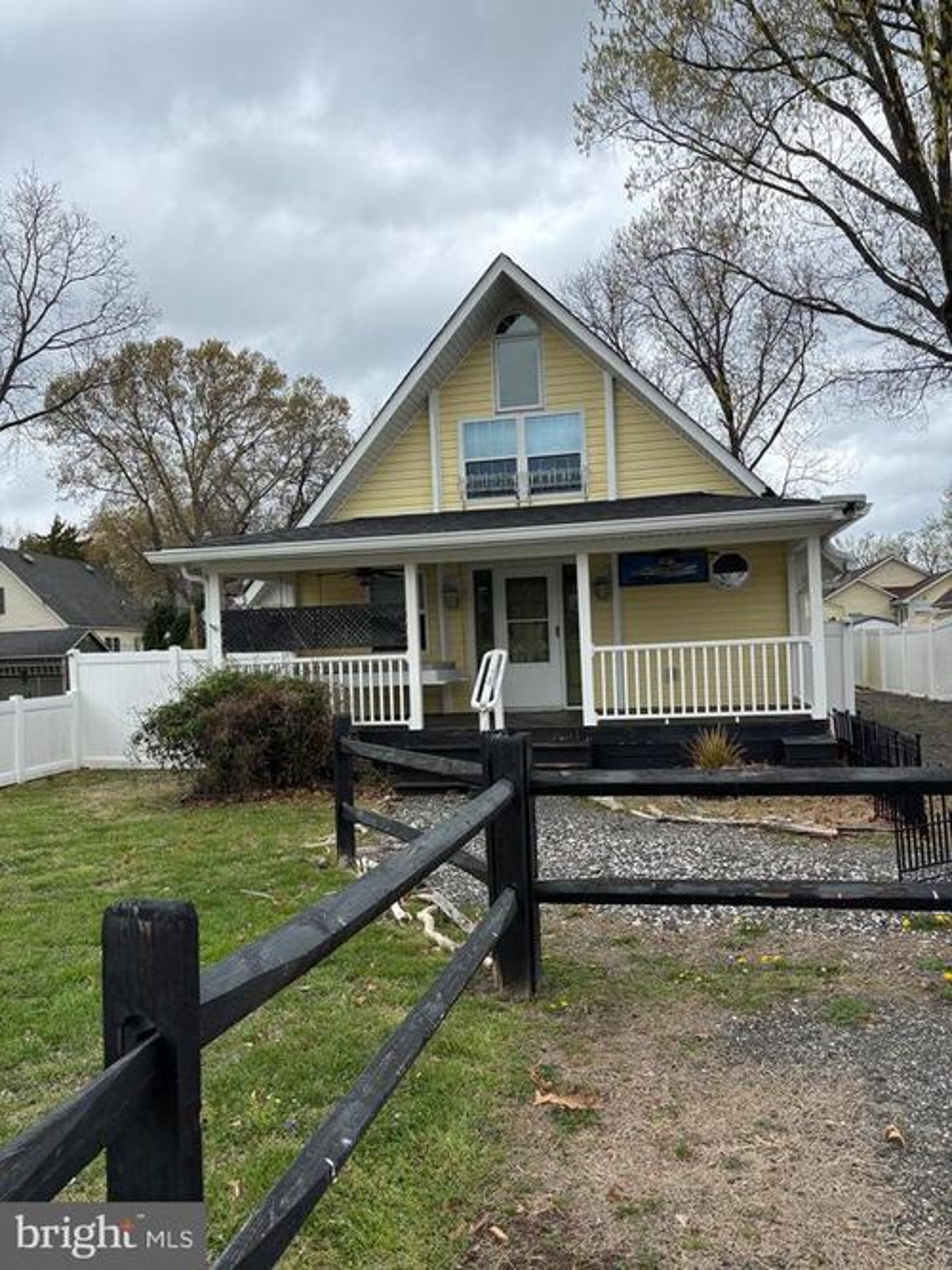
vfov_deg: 67.3
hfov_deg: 53.0
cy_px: 635
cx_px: 476
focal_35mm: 26
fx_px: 954
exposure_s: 1/1949
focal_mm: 5.96
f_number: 1.6
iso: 50
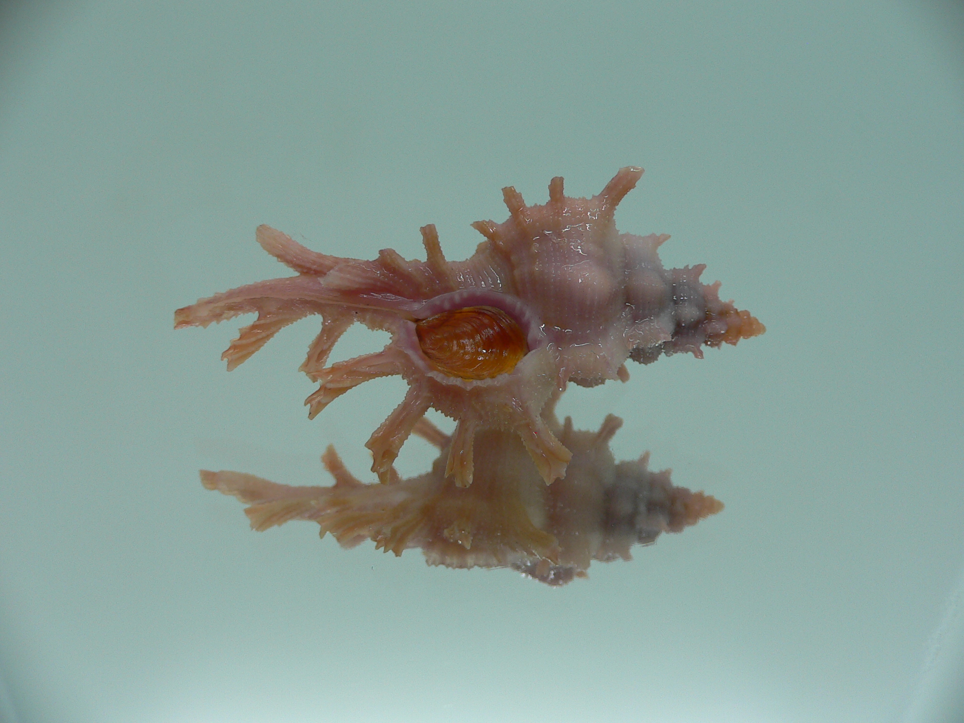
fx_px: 975
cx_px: 482
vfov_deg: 40.7
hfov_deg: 52.6
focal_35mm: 35
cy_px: 362
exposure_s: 1/60
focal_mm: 4.6
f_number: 2.8
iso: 80
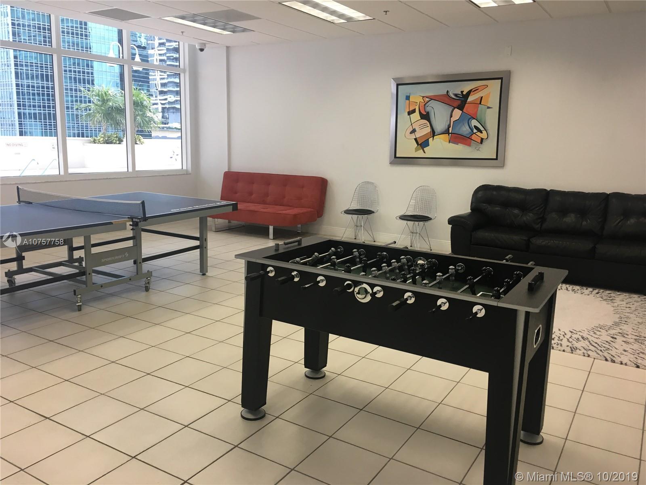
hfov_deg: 61.7
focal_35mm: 29
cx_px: 323
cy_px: 242
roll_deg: -1.3
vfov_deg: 48.2
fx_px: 541
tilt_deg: -9.8
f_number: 2.2
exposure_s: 1/30
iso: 32
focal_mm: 4.15
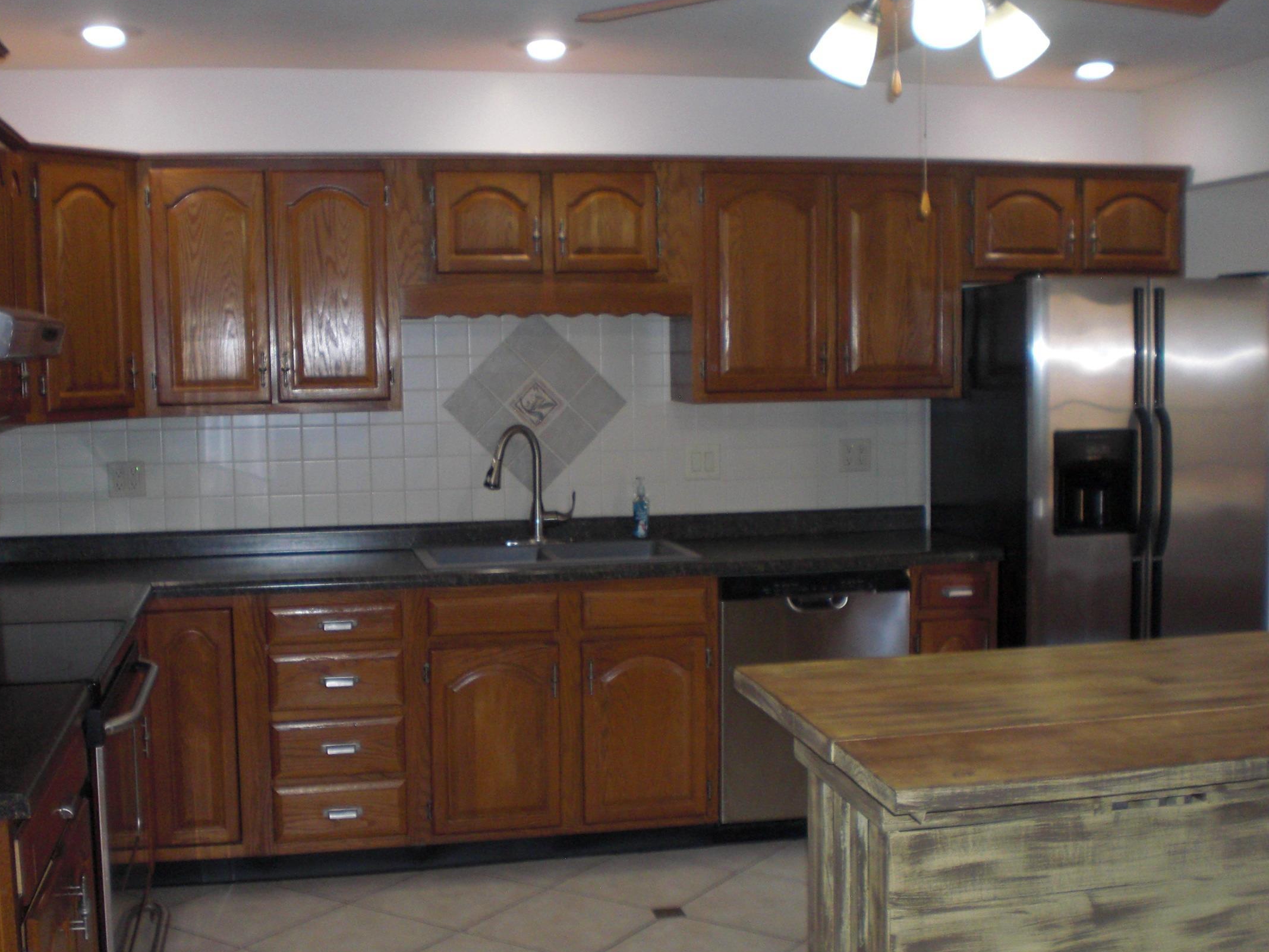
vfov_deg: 35.1
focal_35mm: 41
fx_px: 1503
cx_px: 594
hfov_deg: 45.7
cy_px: 495
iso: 200
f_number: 3.1
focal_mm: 6.3
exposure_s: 1/60
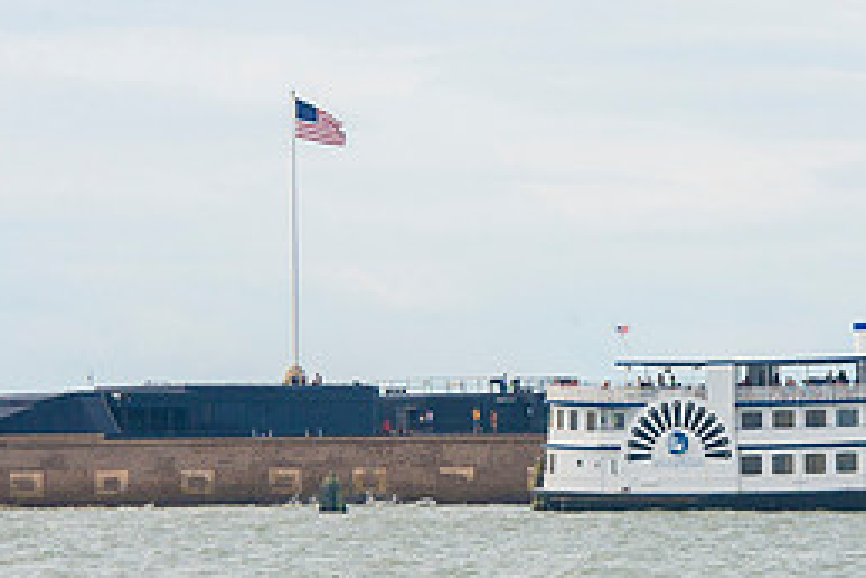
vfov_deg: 4.1
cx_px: 634
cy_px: 408
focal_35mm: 337
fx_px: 8106
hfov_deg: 6.1
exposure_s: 1/2000
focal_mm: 150
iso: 800
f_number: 10
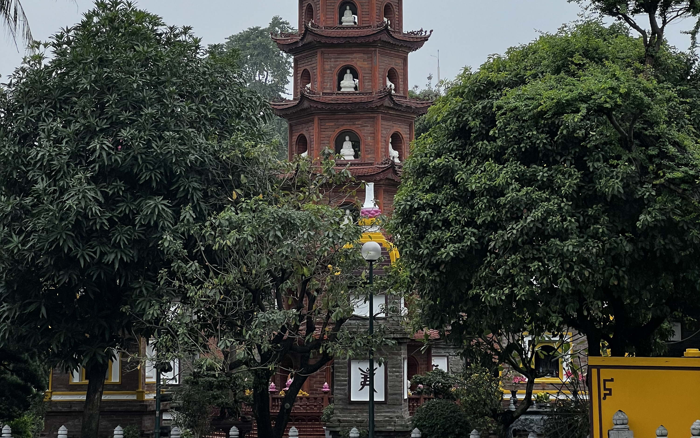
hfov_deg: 19.1
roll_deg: +0.3
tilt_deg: +8.4
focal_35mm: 109
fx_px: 2079
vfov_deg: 12.0
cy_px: 79
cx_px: 350
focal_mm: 9
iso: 32
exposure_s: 1/182
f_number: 2.8
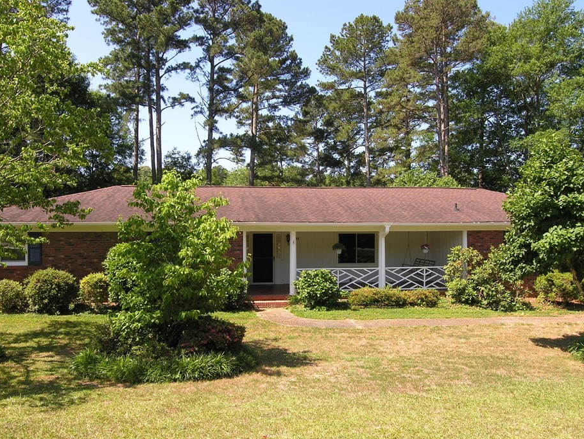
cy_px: 238
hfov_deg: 65.3
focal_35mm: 27
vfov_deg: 51.3
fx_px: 456
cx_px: 286
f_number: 4.5
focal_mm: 6.1
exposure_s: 1/169
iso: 50
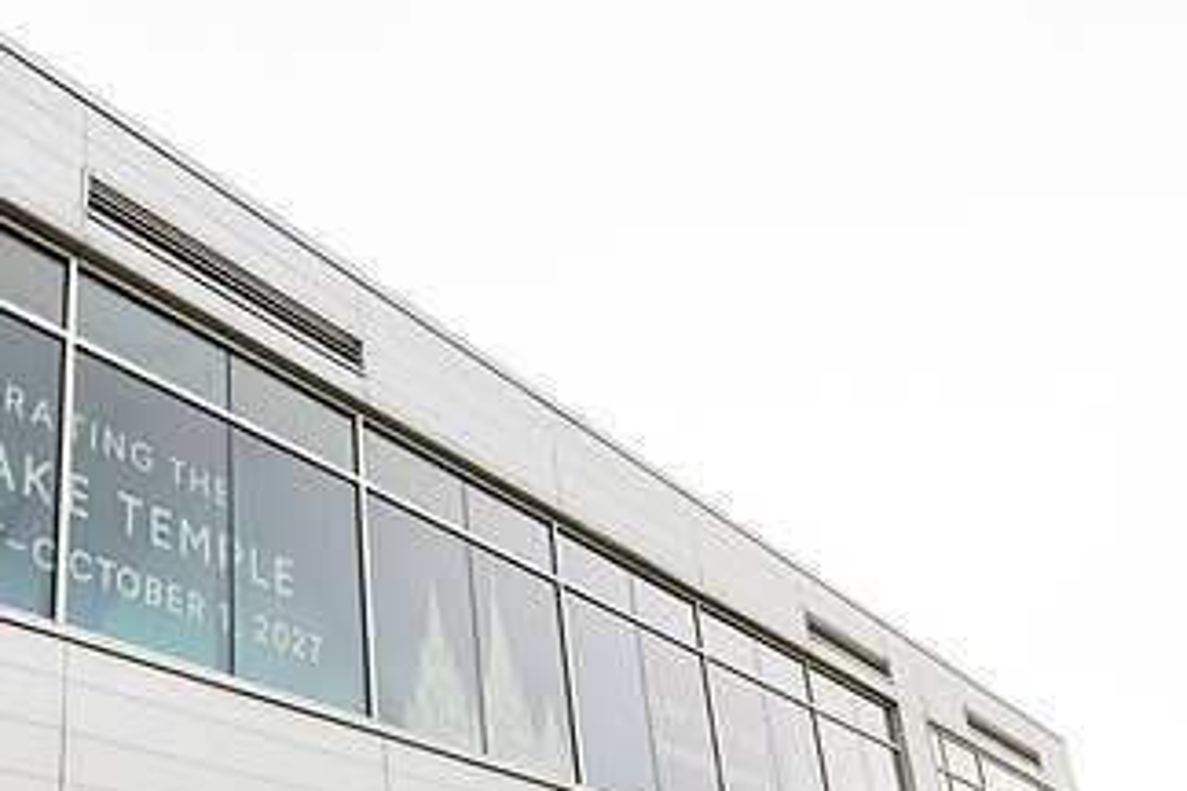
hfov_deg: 44.5
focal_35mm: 43
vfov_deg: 31.0
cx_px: 359
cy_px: 526
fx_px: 1418
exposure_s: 1/320
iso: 320
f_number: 7.1
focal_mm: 24
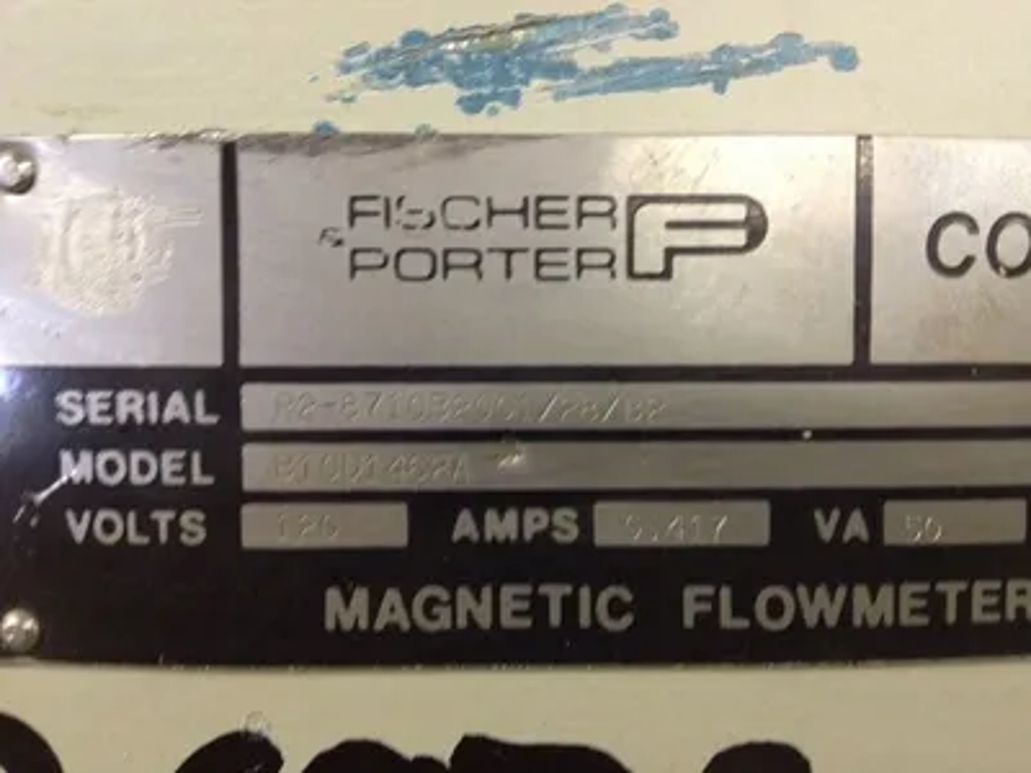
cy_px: 386
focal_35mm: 35
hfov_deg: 52.6
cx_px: 516
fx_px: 1042
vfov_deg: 40.7
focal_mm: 4.28
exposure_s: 1/20
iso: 250
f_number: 2.4
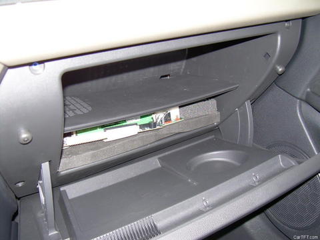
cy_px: 120
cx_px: 160
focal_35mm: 38
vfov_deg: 37.7
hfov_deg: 49.0
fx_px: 351
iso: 65
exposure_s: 1/60
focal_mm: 6.3
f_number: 2.8
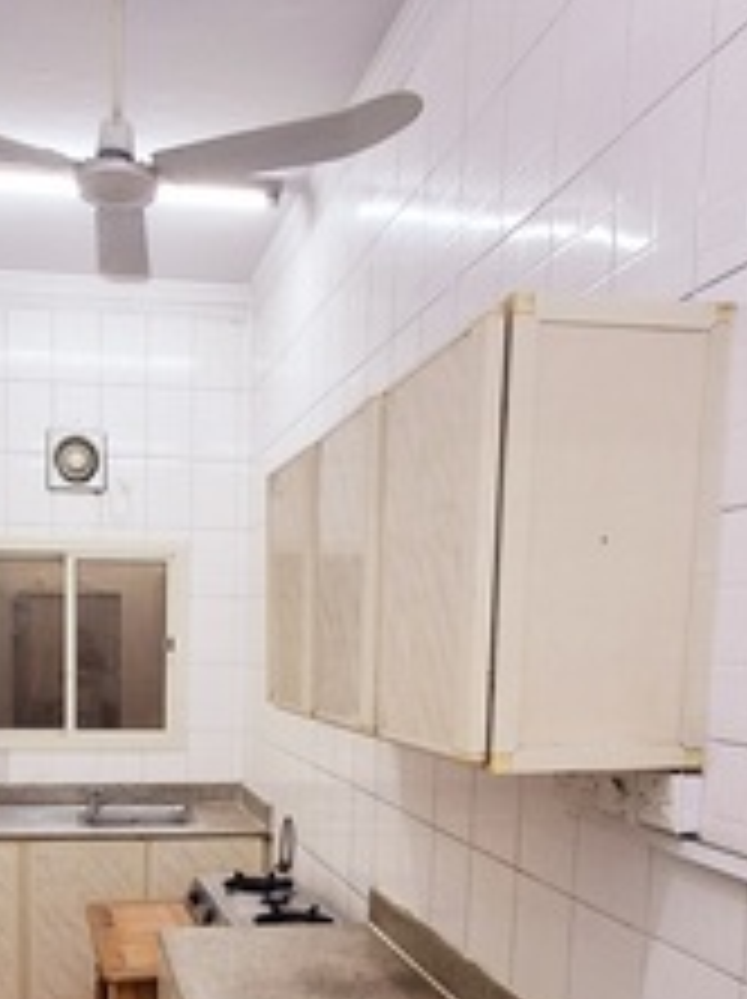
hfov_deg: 41.9
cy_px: 727
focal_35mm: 33
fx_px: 951
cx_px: 209
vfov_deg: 53.3
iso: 160
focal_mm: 1.64
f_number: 2.2
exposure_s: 1/50
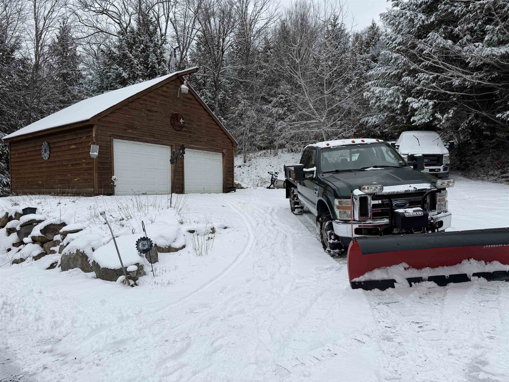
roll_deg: +0.7
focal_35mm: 24
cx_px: 254
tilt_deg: +0.4
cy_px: 191
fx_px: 353
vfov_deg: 56.8
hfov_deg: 71.6
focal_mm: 6.76
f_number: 1.78
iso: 80
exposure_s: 1/2299
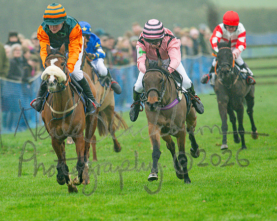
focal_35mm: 761
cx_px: 104
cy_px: 117
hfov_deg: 2.5
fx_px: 6236
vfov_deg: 2.0
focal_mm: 400
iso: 800
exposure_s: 1/1250
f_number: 5
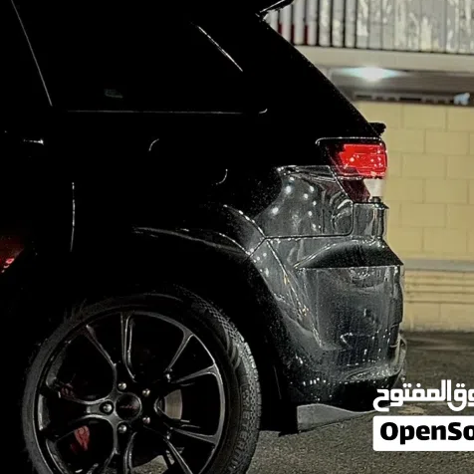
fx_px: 883
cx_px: 223
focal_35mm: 57
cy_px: 236
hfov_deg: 30.0
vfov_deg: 30.0
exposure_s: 1/25
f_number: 1.78
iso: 500
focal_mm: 6.76
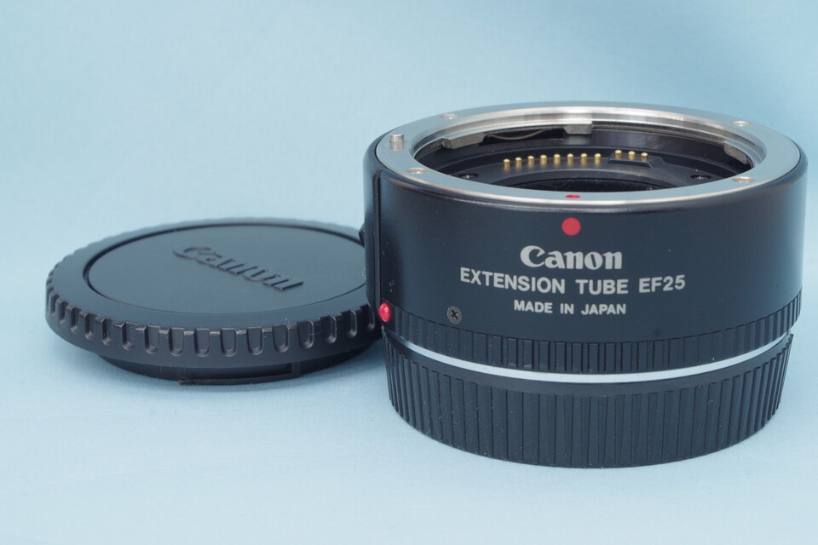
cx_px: 491
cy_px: 257
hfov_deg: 22.6
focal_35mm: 90
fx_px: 2045
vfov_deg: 15.2
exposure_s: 1/1.67
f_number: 14
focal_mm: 48
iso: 200
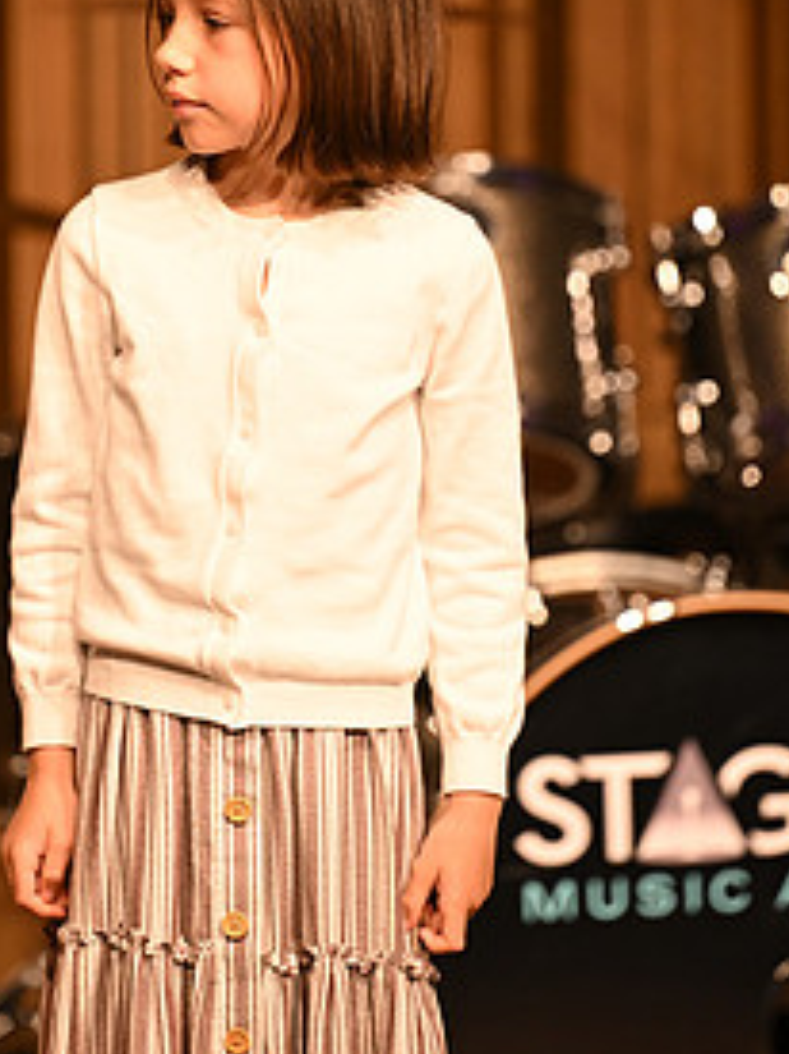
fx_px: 12348
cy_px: 320
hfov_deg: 3.7
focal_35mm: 406
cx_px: 383
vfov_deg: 4.9
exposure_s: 1/250
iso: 1600
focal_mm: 200
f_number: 2.8
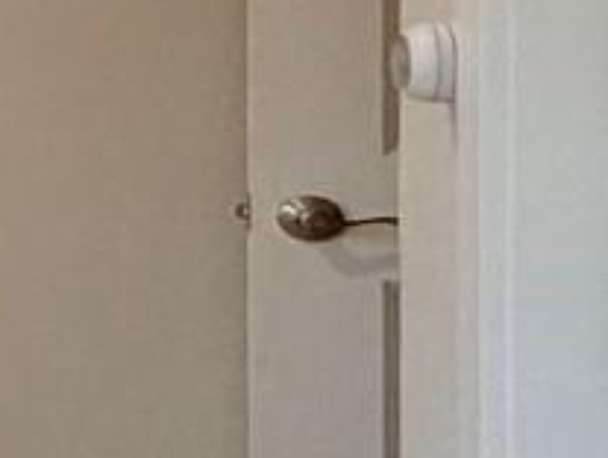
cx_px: -1636
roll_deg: +0.3
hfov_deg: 9.0
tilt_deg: -0.9
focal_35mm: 108
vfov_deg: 13.5
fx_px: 1900
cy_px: -9
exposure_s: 1/120
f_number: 2.2
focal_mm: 2.22
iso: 125
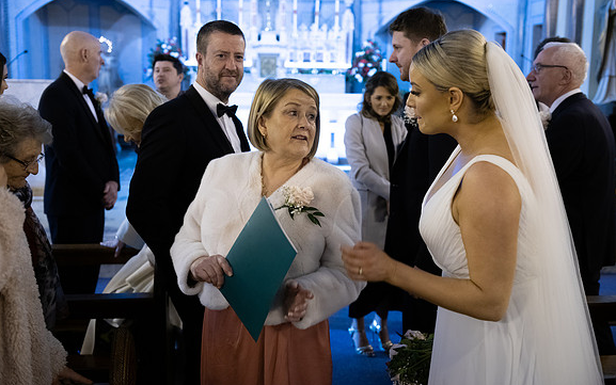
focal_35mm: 41
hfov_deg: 48.2
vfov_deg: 31.3
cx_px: 307
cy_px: 186
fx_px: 689
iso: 1250
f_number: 3.5
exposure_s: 1/160
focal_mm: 40
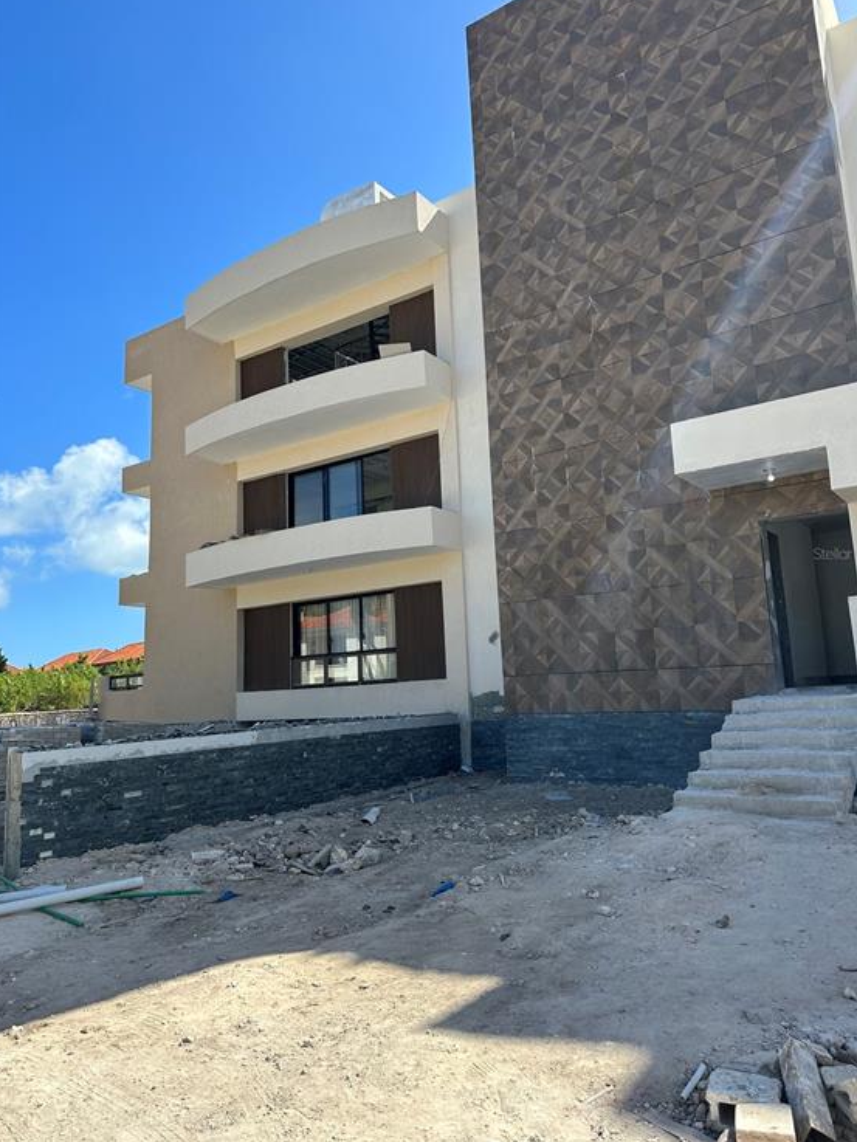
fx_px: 825
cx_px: 437
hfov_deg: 54.9
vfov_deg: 69.4
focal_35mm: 25
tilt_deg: +8.8
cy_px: 553
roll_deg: +1.5
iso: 80
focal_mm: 6.86
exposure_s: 1/2809
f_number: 1.78
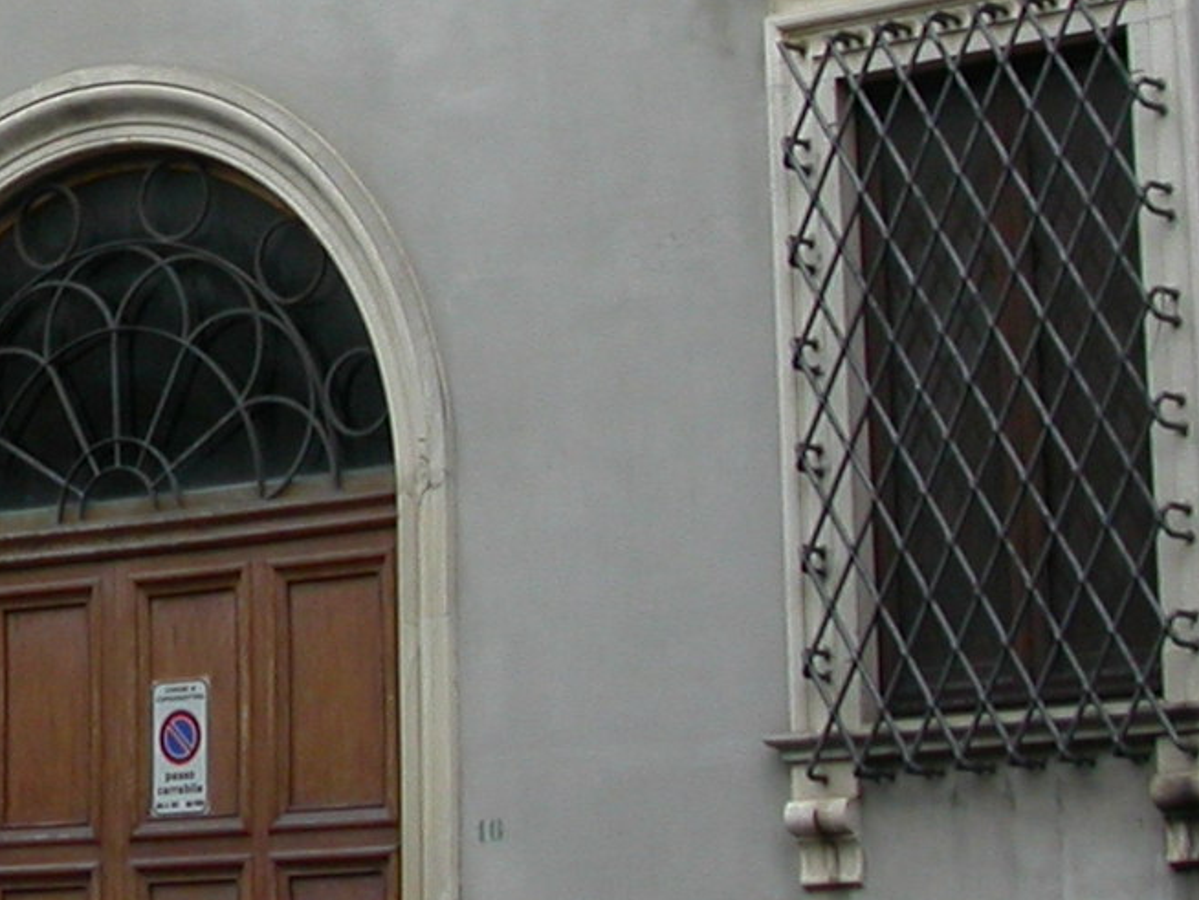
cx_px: -280
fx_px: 4574
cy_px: -290
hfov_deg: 14.4
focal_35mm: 132
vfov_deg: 11.0
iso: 100
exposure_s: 1/67.9
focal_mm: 7.85
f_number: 3.3
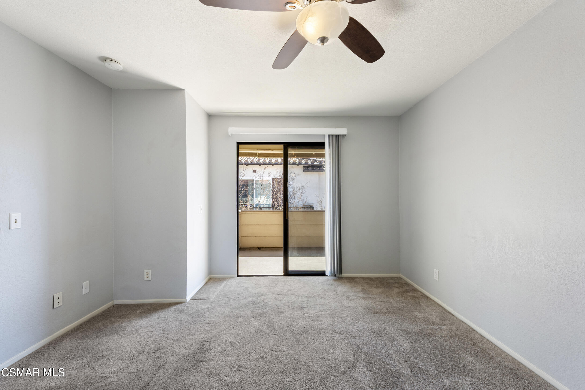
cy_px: 195
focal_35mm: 15
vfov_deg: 77.4
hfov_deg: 100.4
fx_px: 244
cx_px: 292
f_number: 9.5
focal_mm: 15
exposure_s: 1/8
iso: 200
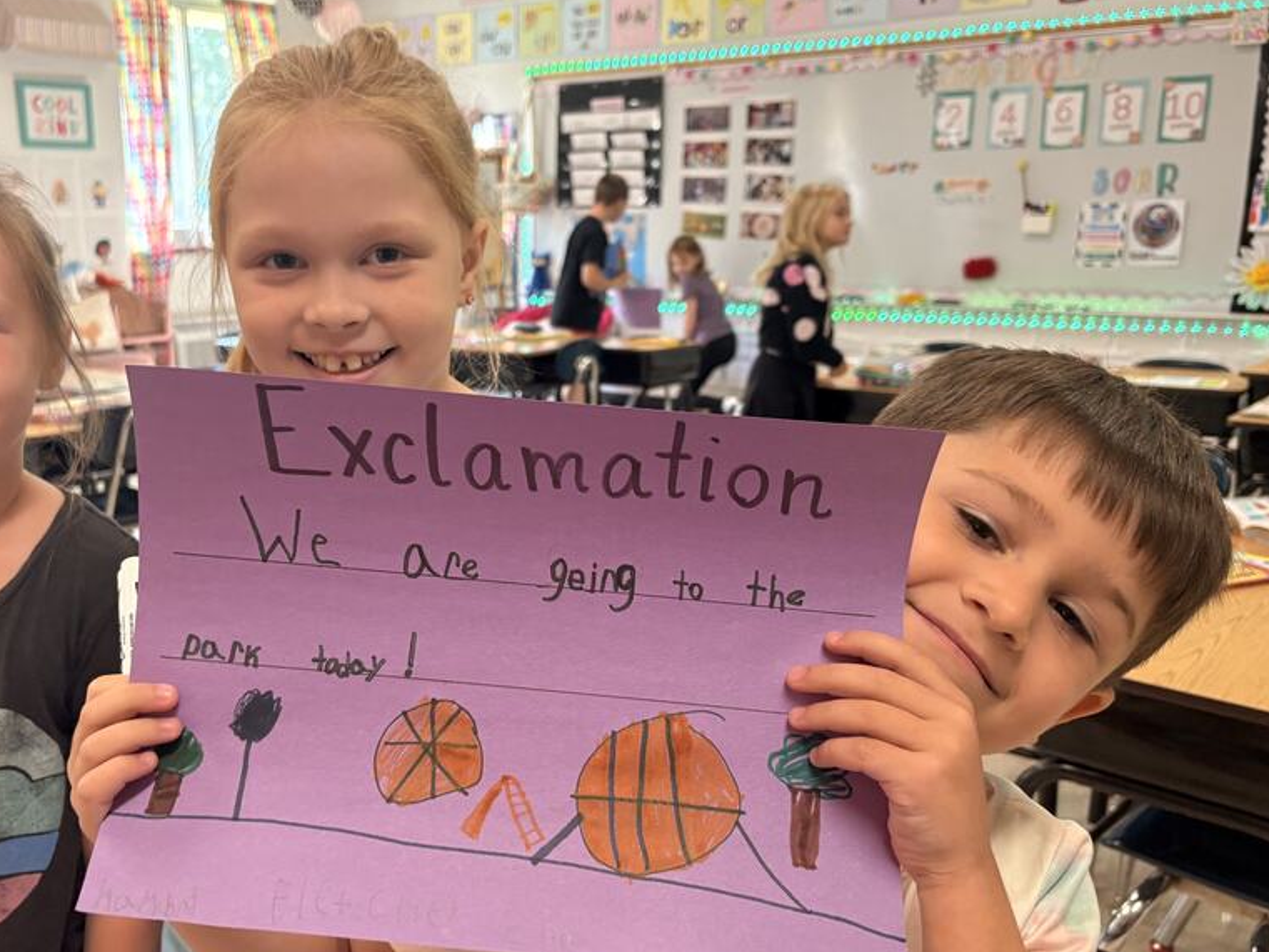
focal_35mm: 35
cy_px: 525
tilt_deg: -13.9
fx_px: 1283
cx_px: 499
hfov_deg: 52.2
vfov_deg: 40.7
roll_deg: +1.4
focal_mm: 5.96
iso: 200
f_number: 1.6
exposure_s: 1/60
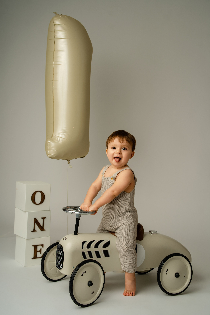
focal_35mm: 50
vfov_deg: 39.6
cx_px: 105
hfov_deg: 27.0
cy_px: 158
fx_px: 437
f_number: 5
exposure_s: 1/160
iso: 100
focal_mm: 50
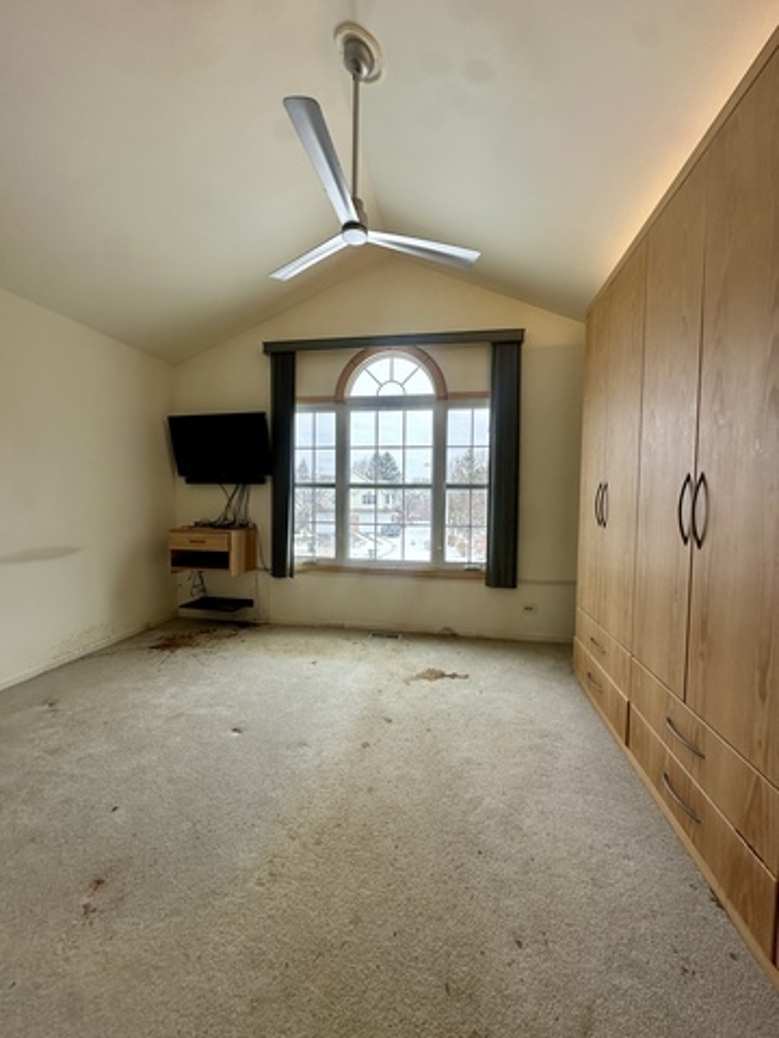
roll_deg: -1.5
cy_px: 519
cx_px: 390
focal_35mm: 14
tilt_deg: -1.9
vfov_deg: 102.1
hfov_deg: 85.7
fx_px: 420
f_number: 2.2
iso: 40
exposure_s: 1/258
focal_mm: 2.22
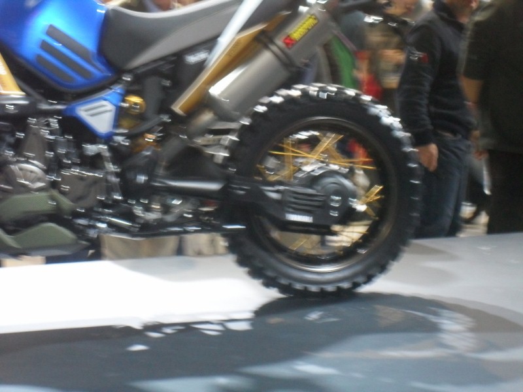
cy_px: 196
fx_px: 1586
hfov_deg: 18.7
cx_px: 262
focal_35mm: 105
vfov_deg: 14.1
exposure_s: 1/15
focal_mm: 18.6
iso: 400
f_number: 5.2
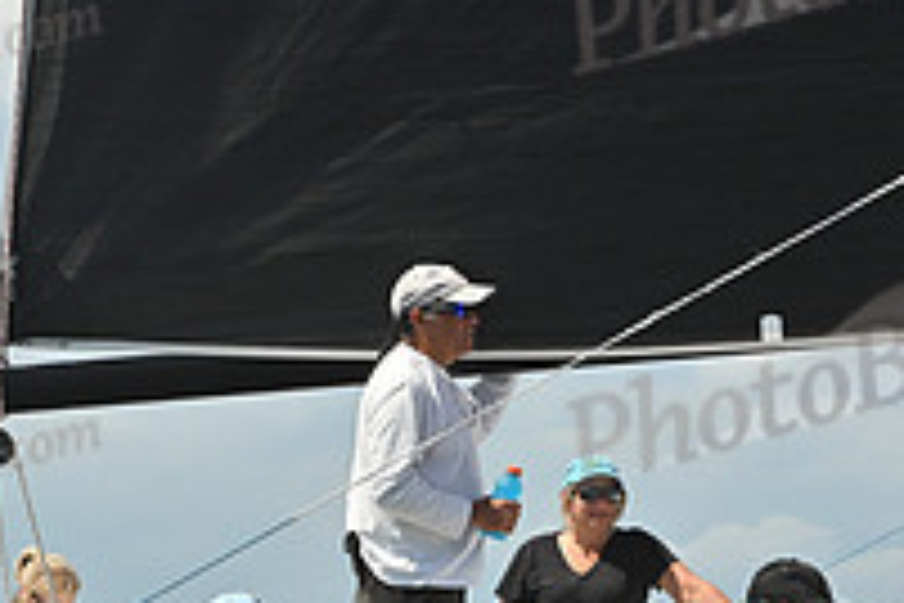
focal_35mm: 202
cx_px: 337
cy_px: 668
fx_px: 5072
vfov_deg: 6.8
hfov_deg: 10.2
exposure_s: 1/1250
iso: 320
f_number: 9
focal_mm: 70
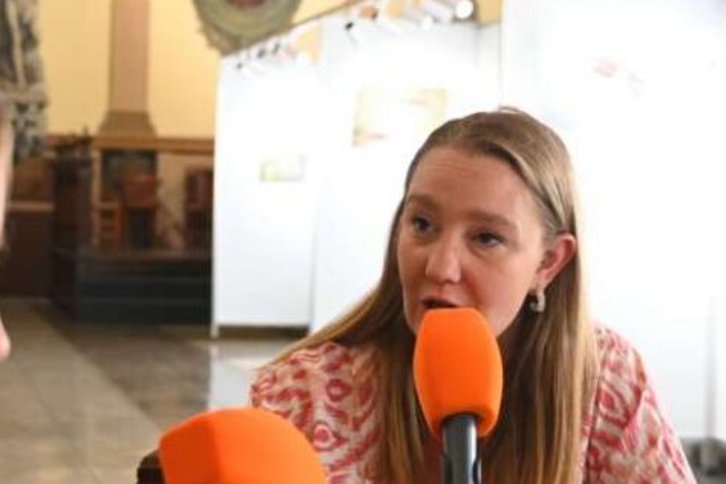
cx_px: 204
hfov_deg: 25.1
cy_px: 200
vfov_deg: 17.1
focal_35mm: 80
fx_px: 1613
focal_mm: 37
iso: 6400
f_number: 4
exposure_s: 1/323
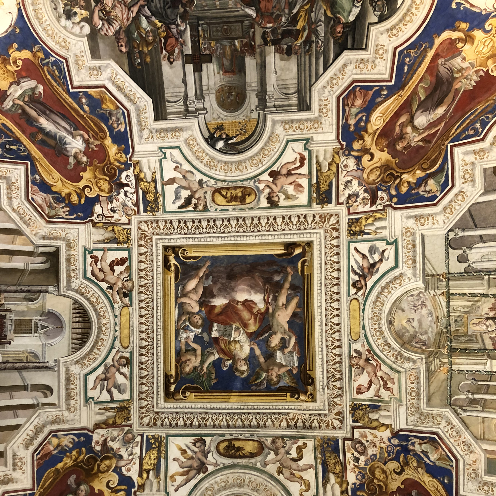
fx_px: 551
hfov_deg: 48.4
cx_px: 241
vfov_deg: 47.8
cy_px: 325
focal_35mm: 34
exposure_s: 1/17
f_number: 1.8
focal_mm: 4
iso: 50
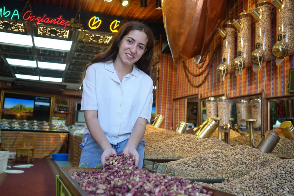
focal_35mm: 35
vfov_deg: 37.8
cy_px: 98
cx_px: 147
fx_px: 286
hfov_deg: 54.5
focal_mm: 35
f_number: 4
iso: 400
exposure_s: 1/160
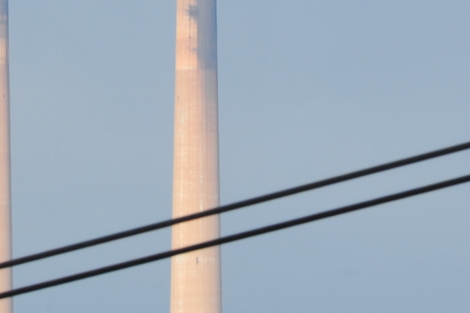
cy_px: 49
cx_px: -748
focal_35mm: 1572
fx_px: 20518
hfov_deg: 1.3
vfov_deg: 0.9
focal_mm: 300
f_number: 22
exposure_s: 1/80
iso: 200
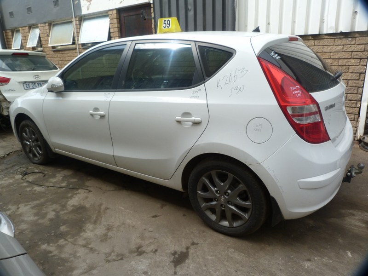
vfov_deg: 54.9
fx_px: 266
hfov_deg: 69.4
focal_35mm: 25
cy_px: 138
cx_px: 184
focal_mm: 4.5
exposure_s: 1/250
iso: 80
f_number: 4
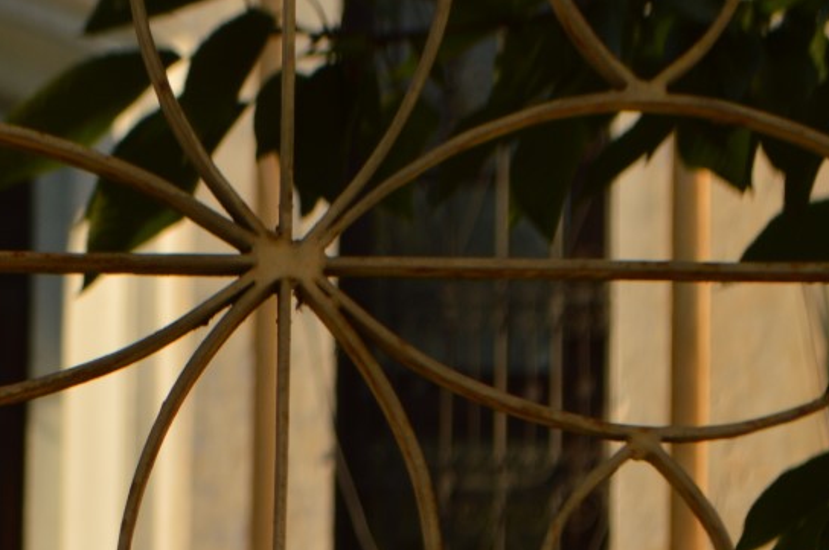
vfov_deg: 5.5
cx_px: -215
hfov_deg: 8.3
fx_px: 5668
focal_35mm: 246
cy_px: 649
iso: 100
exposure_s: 1/500
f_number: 8
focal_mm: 55
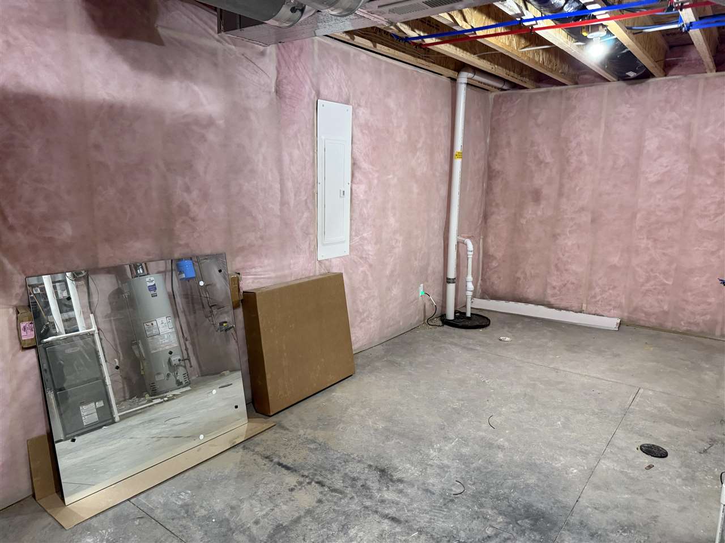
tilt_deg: -10.0
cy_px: 272
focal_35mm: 24
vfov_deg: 56.8
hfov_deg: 71.6
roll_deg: -1.5
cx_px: 362
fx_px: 502
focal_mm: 6.76
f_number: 1.78
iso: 500
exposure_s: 1/60
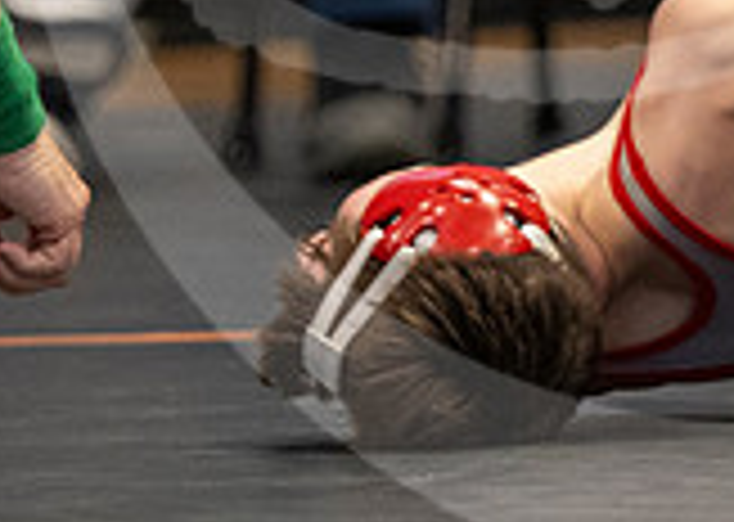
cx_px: 766
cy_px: 5
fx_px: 20820
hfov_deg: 2.0
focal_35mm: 1000
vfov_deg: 1.4
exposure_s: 1/1000
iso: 3200
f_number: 2.8
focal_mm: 185
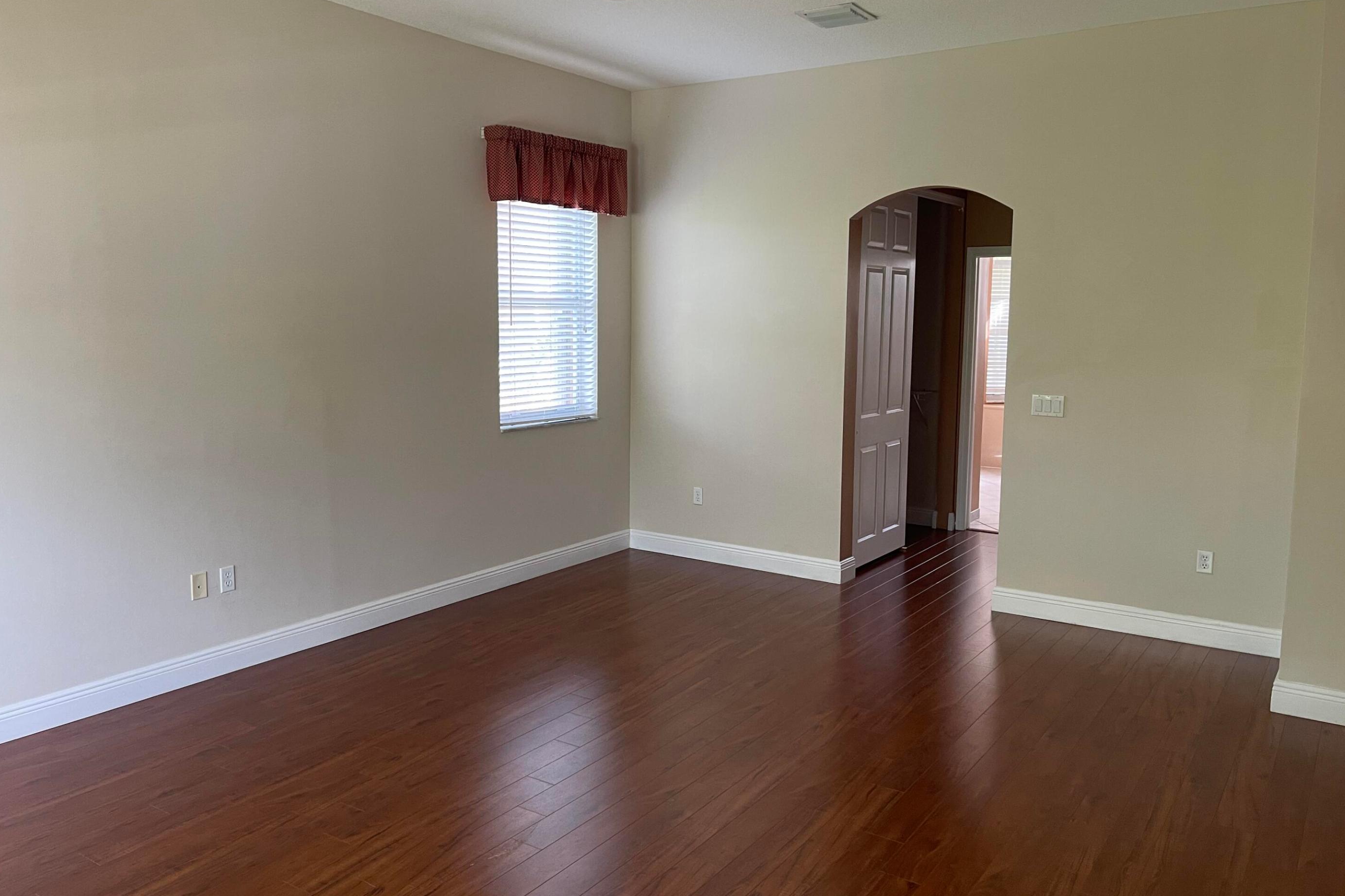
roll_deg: -0.6
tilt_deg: -7.3
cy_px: 420
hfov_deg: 67.4
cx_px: 656
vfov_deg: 47.9
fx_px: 1009
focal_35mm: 27
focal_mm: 5.1
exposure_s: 1/73
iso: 125
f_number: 1.6
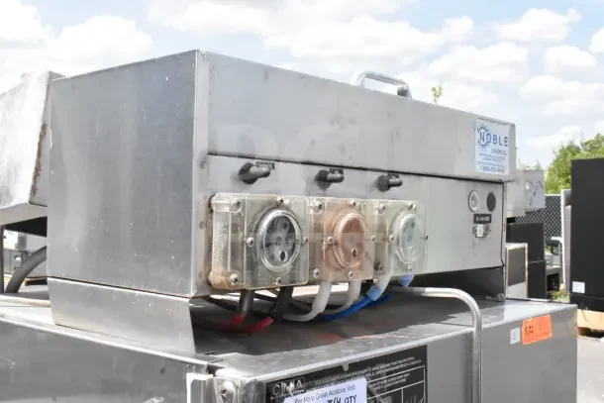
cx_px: 302
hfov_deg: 47.9
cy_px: 202
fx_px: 680
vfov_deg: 33.0
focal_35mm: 40
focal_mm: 27
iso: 6400
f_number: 20
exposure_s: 1/1600
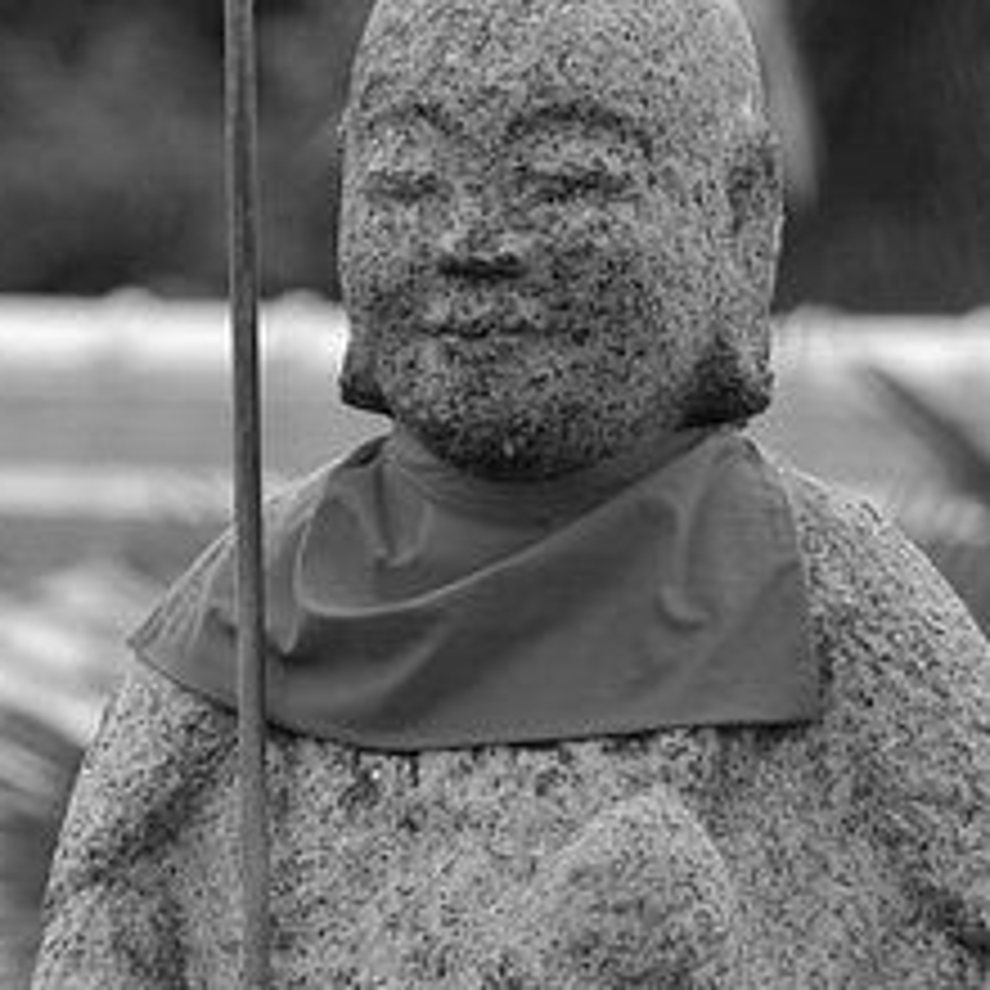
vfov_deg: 2.4
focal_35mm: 741
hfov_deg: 2.4
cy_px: 374
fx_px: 23976
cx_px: 436
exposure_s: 1/350
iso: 800
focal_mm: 250
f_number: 8
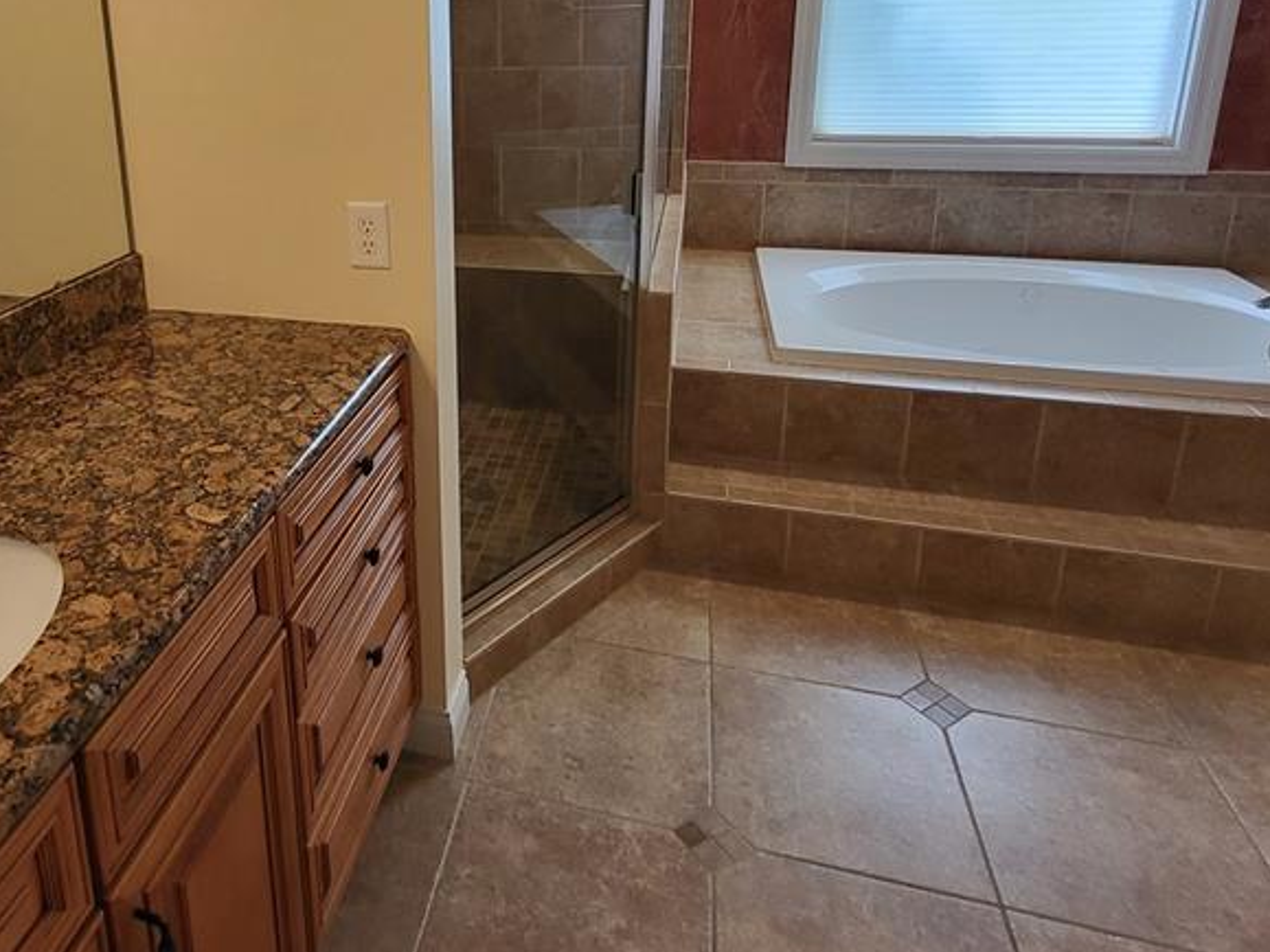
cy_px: 233
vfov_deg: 55.9
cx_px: 436
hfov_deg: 72.0
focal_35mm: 23
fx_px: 844
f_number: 2.2
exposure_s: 1/60
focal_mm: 1.74
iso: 200
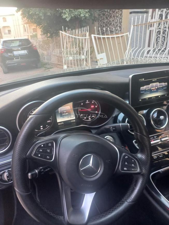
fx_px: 163
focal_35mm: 25
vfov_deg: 69.4
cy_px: 112
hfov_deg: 54.9
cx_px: 84
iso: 200
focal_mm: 4.6
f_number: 1.8
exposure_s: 1/33
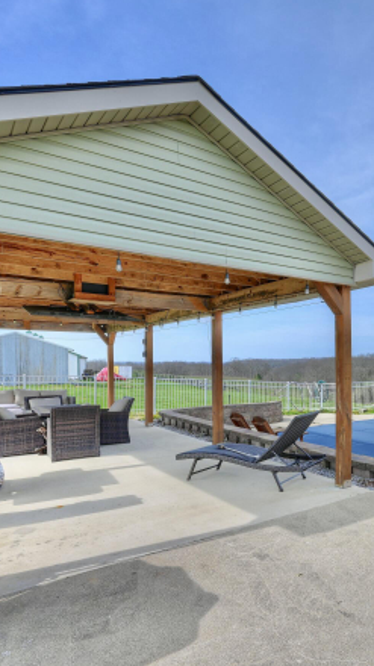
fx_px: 441
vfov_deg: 73.8
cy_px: 369
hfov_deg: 42.6
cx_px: 327
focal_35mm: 25
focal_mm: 14
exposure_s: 1/60
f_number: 11
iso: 100
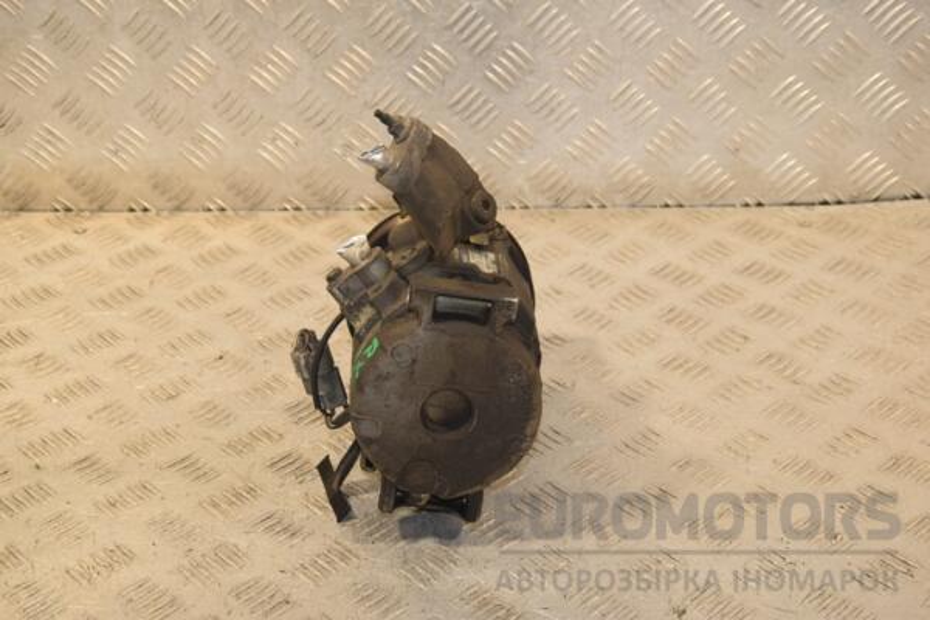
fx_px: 1744
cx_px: 465
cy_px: 310
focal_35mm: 68
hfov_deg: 29.9
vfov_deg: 20.2
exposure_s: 1/200
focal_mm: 45
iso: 800
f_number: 7.1
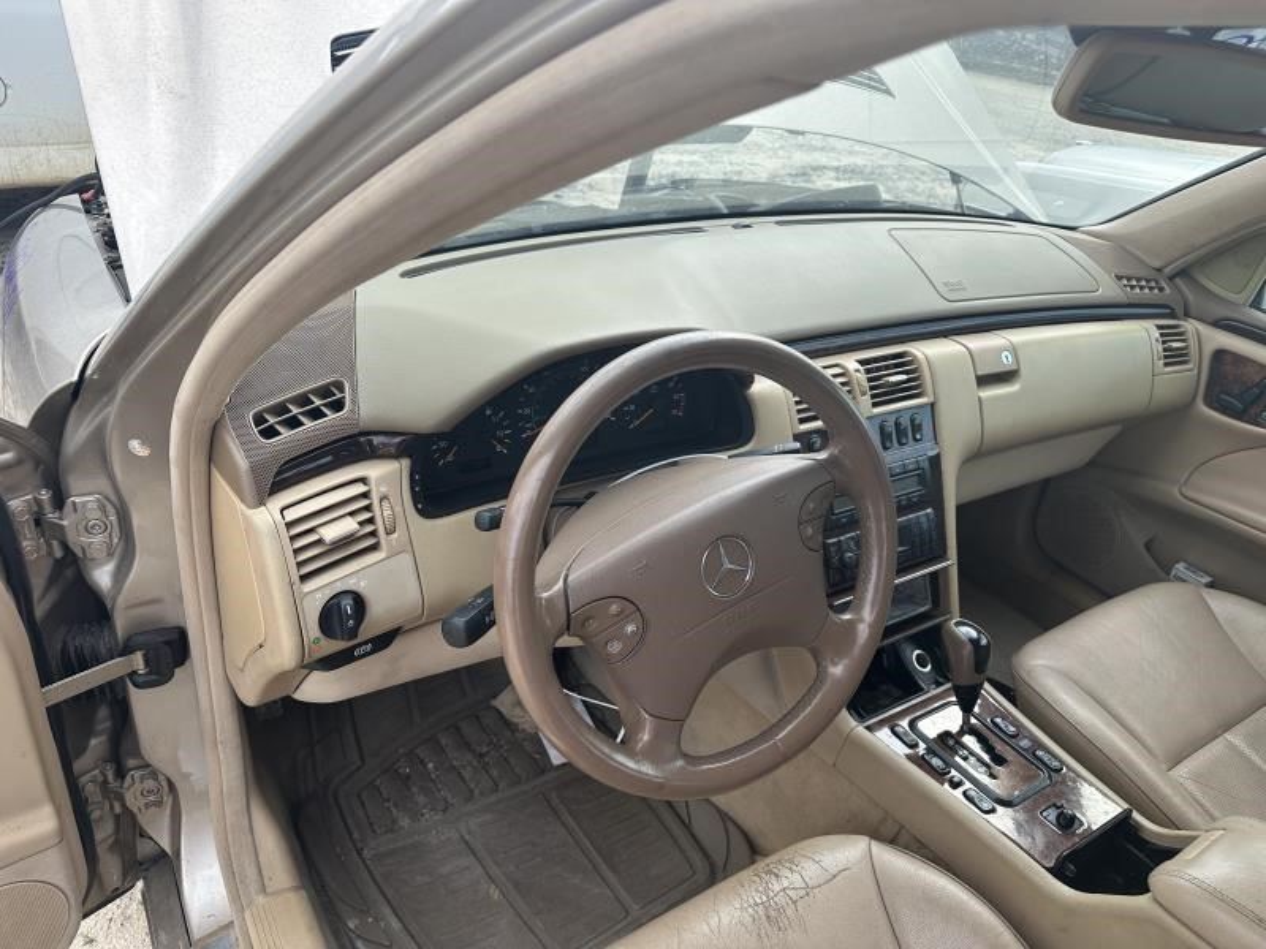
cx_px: 633
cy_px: 474
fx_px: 878
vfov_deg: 56.8
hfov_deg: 71.6
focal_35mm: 24
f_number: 1.78
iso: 80
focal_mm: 6.86
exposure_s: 1/1019
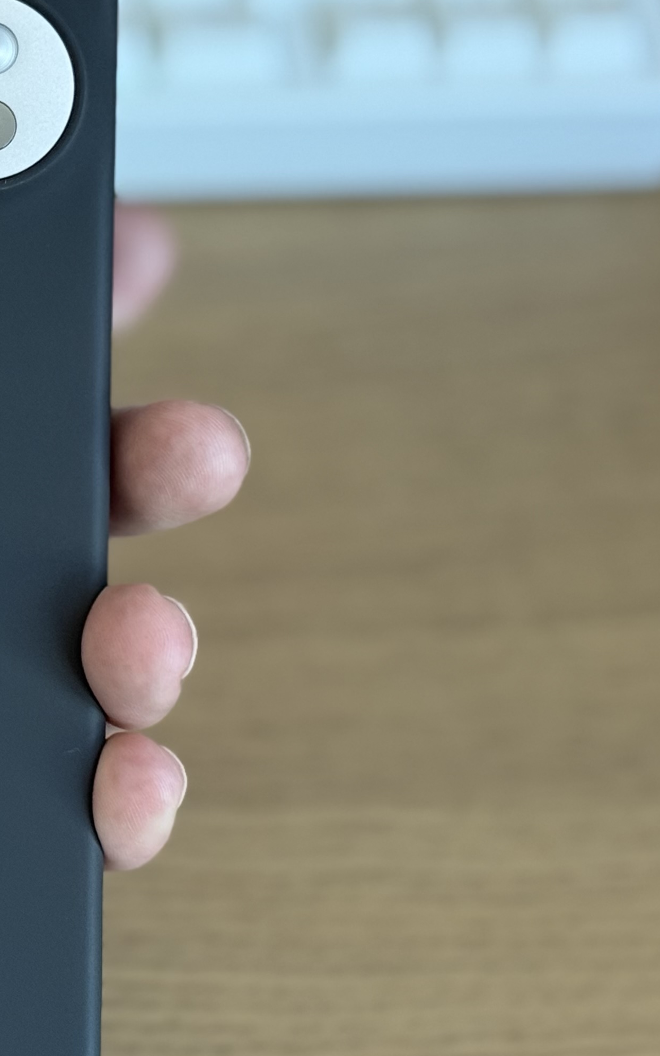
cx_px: -216
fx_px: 2964
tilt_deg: -44.7
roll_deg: -0.9
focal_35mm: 103
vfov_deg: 20.2
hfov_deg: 12.3
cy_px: 508
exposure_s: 1/60
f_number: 1.78
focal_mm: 6.76
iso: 160
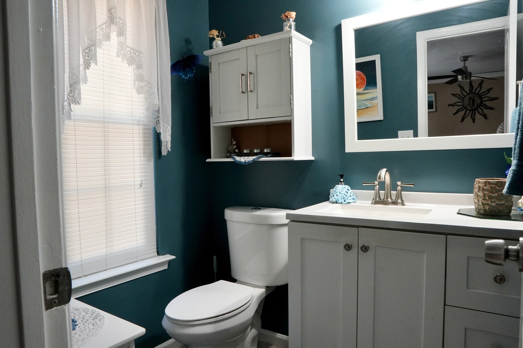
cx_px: 262
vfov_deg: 53.1
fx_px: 349
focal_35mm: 24
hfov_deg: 73.7
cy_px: 174
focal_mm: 16
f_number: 11
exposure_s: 1/30
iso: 3200
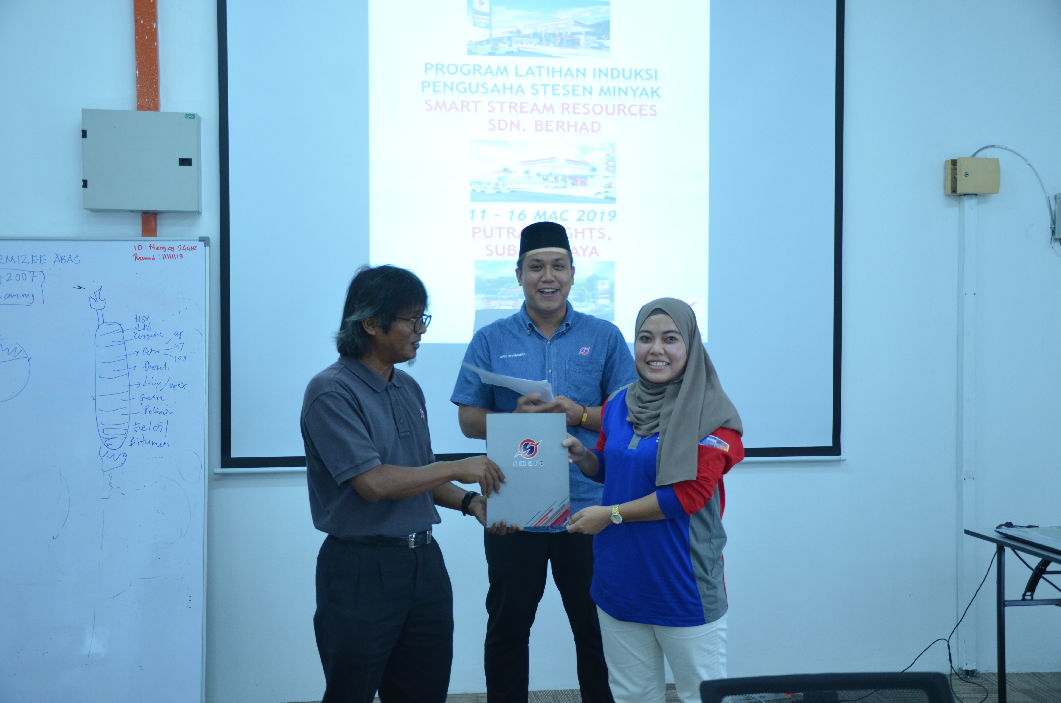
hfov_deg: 49.6
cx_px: 530
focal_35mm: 39
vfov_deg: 34.1
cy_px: 352
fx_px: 1147
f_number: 4
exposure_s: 1/60
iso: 640
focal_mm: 26
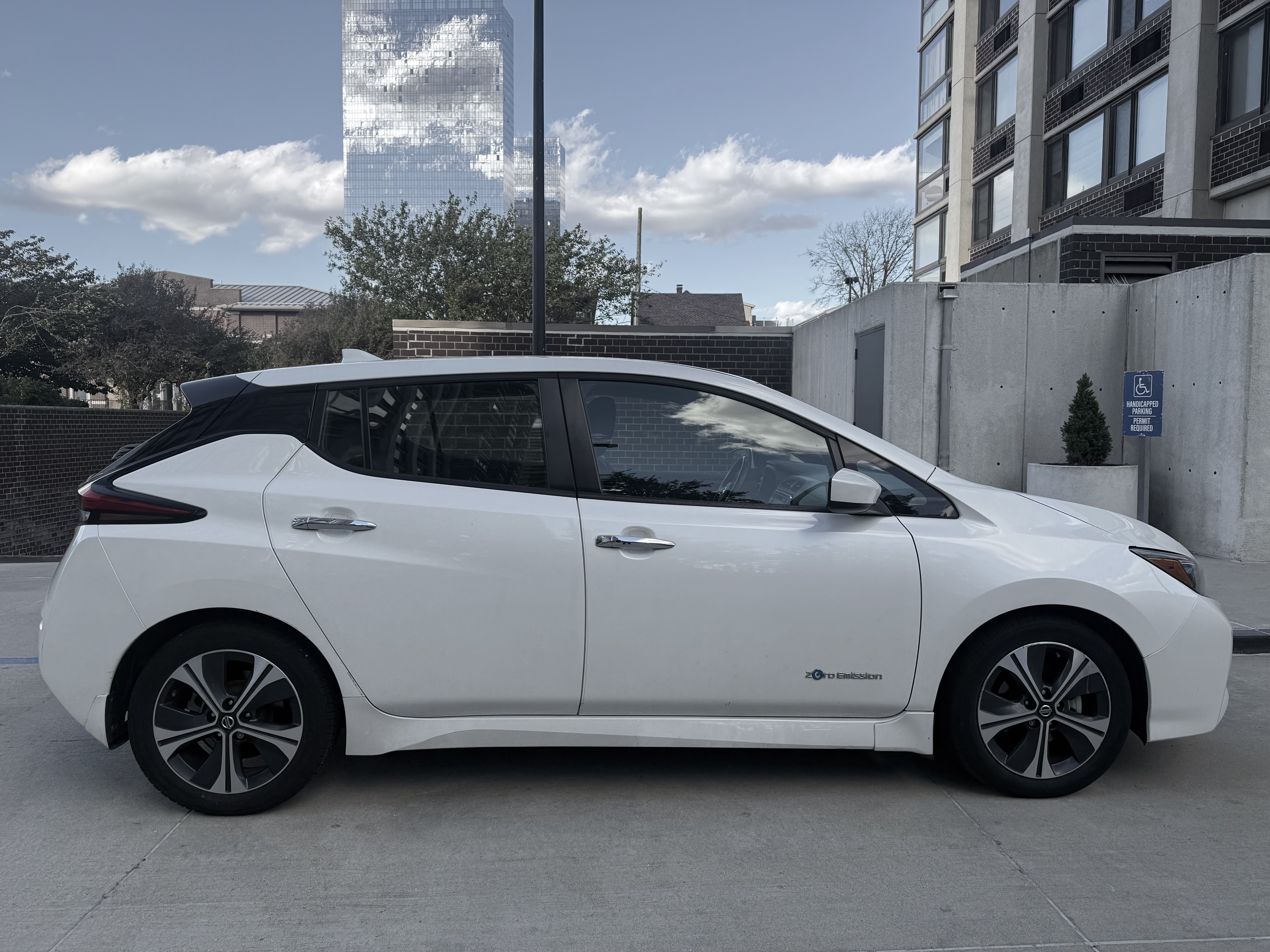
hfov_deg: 71.6
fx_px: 881
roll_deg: -0.3
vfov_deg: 56.8
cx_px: 635
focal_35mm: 24
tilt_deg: -3.3
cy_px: 476
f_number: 1.78
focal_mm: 6.76
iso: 80
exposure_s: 1/1493
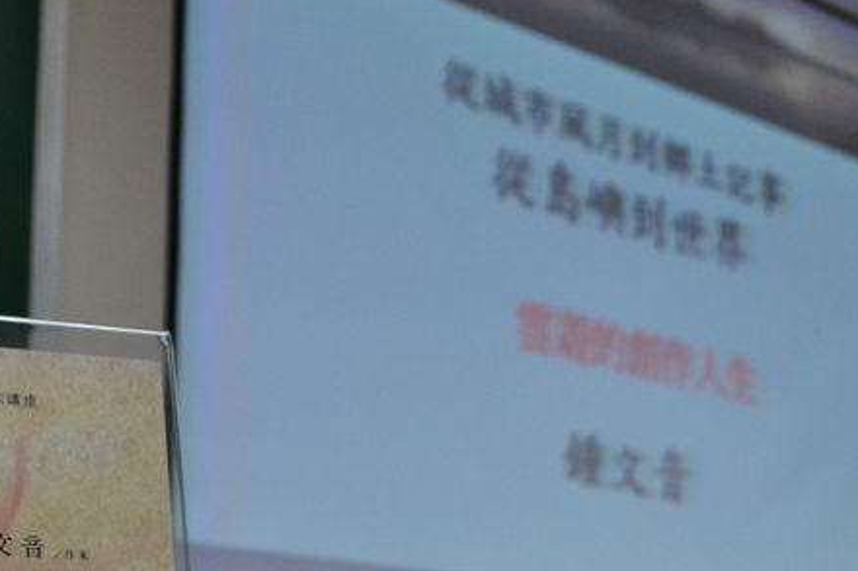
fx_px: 2144
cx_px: 423
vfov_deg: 15.0
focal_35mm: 90
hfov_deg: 22.6
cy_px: 511
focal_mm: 22
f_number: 4.5
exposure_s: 1/320
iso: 800
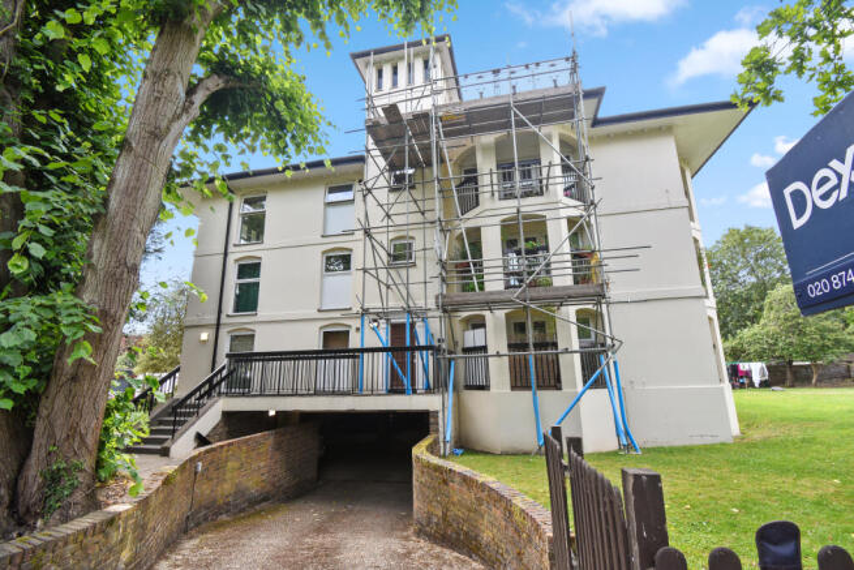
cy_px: 285
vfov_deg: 77.4
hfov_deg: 100.4
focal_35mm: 15
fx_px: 356
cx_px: 427
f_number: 8
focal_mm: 10
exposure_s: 1/125
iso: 200
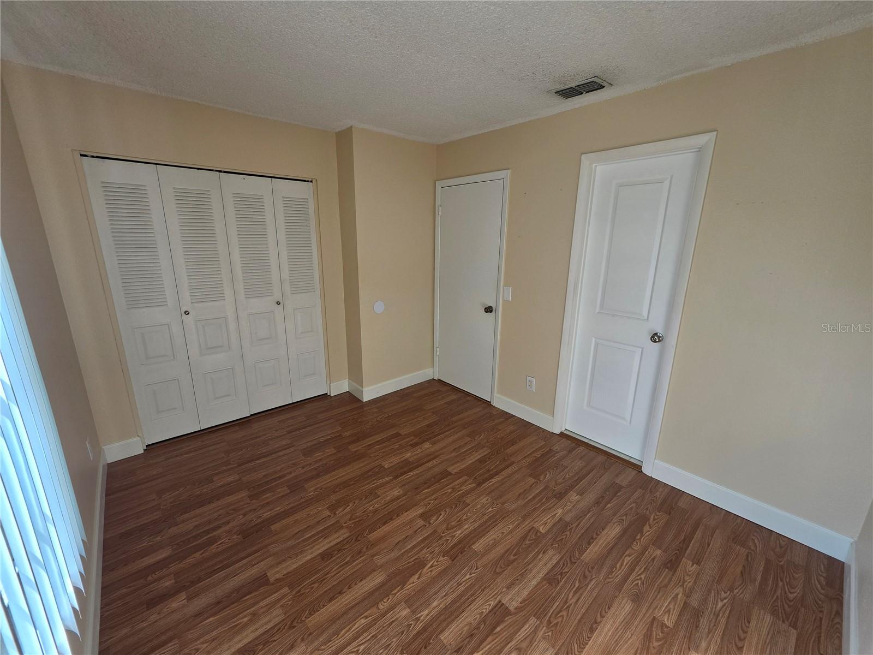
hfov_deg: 106.2
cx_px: 436
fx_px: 328
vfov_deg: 89.9
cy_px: 328
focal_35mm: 13
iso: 40
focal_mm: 2.2
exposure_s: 1/120
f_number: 1.9
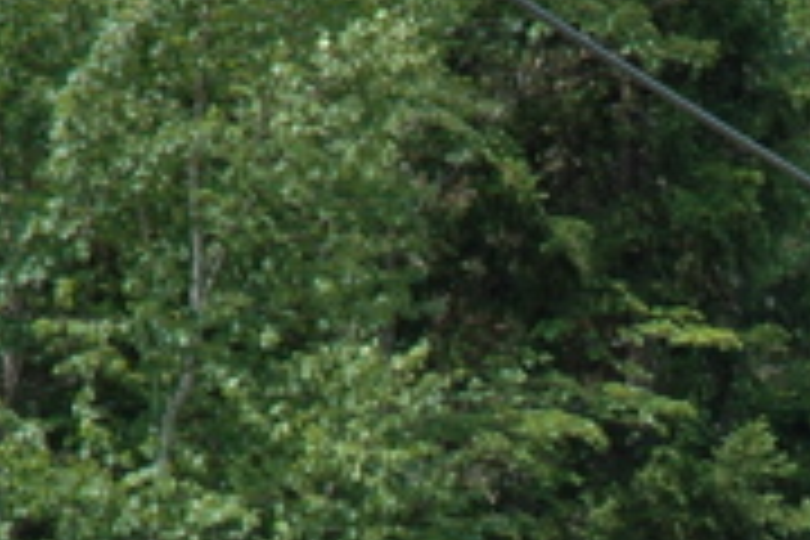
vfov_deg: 4.1
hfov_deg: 6.2
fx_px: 7424
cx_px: 1192
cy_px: 880
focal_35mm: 330
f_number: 5
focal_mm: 62
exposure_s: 1/500
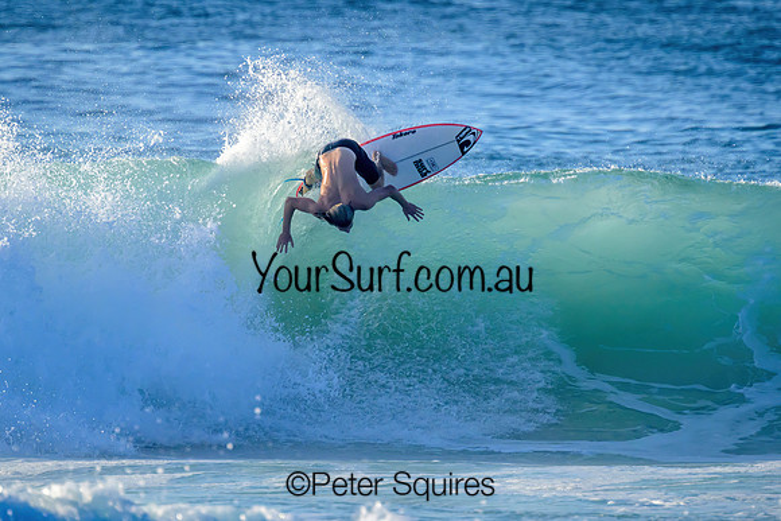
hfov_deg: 2.2
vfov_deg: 1.5
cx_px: 407
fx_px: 20209
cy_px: 239
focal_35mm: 931
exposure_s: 1/1600
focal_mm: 800
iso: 1100
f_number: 11
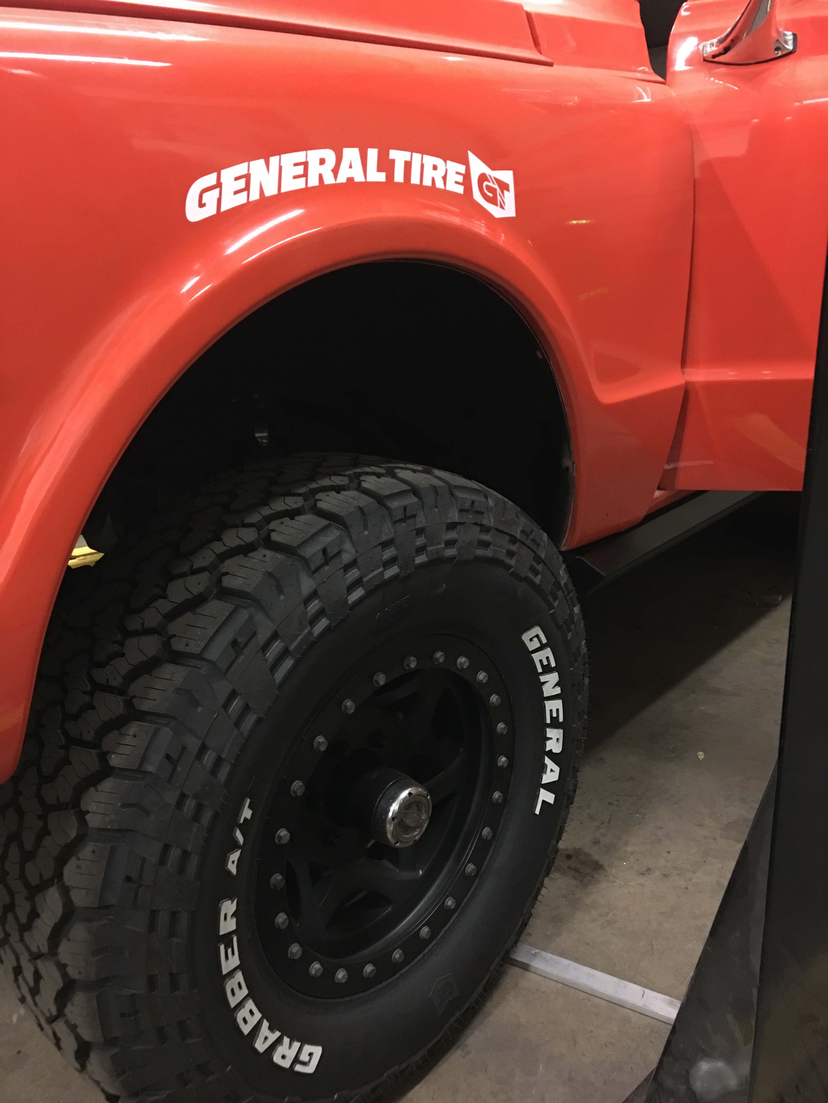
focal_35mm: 29
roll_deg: +1.5
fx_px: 925
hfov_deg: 48.2
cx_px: 414
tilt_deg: -17.7
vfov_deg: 61.7
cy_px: 552
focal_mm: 4.15
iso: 125
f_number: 2.2
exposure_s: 1/4
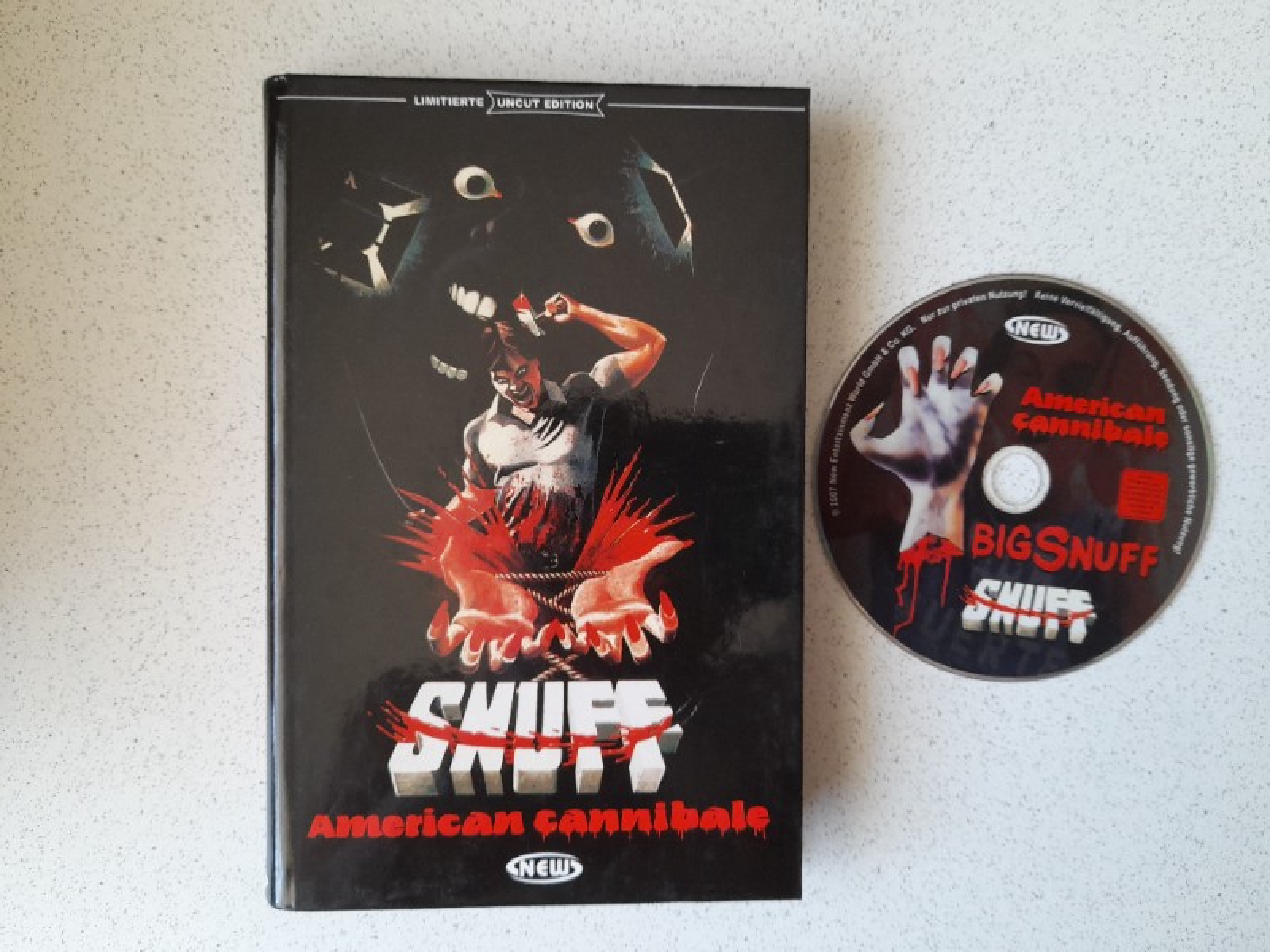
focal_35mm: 25
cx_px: 635
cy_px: 476
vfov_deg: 54.9
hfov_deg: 69.4
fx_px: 917
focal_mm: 4.6
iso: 250
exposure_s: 1/60
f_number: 2
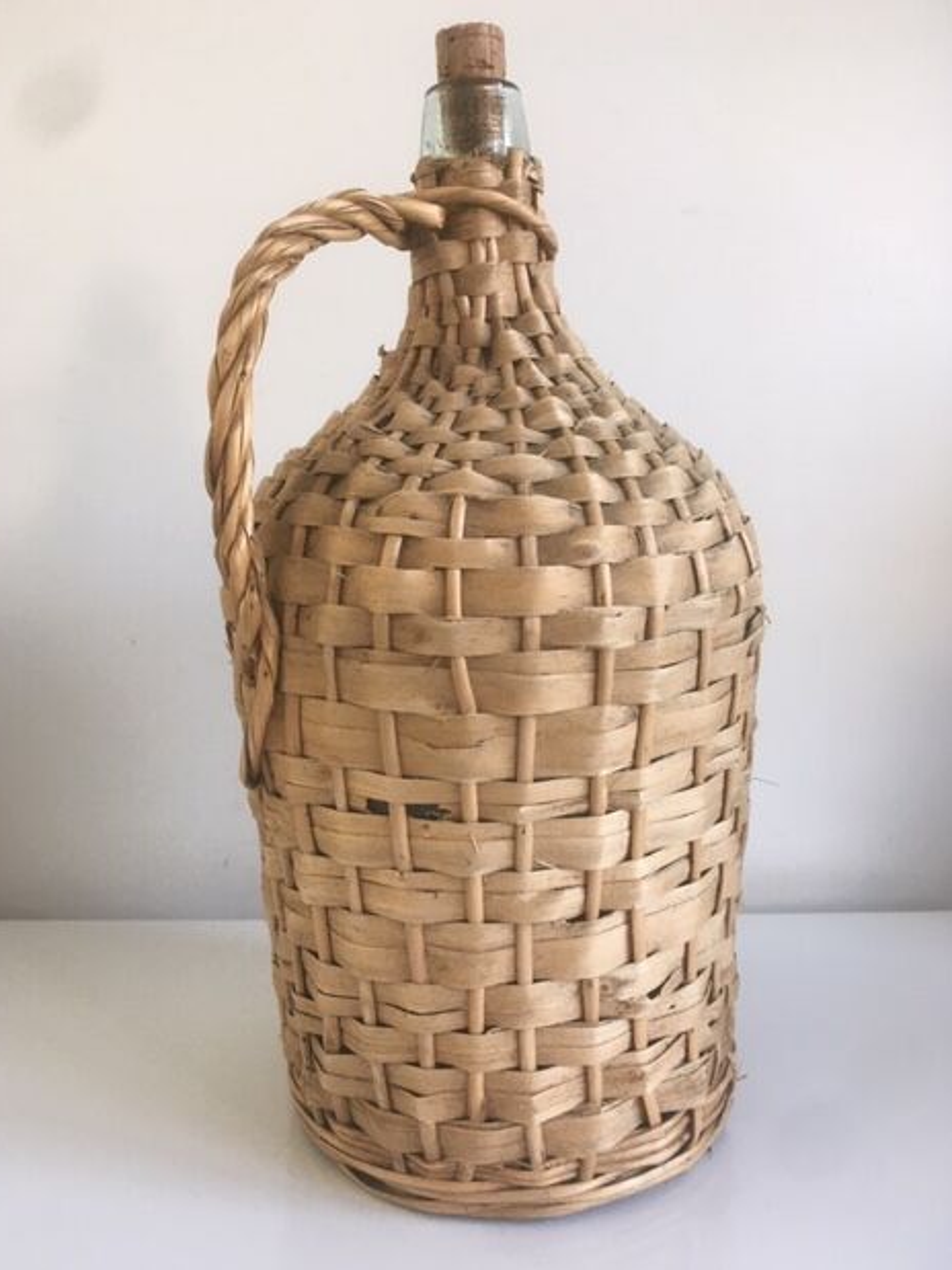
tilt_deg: -12.4
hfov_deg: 46.8
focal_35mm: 30
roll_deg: +0.9
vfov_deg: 60.0
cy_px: 624
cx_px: 468
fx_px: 1100
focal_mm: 4.15
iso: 50
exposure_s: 1/33
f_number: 2.2
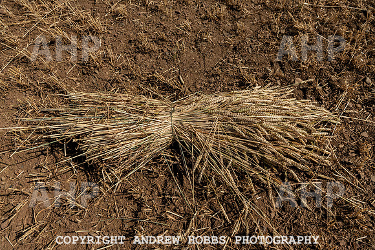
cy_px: 125
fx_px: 250
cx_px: 188
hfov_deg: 73.7
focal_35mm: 24
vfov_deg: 53.2
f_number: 5.6
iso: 64
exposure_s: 1/800
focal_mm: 24
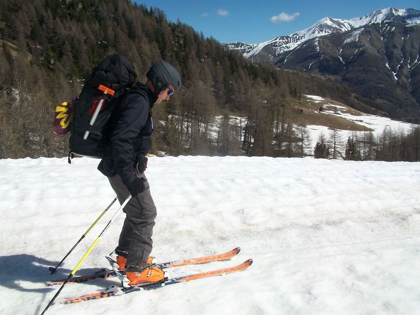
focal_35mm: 34
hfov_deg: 54.0
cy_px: 158
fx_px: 413
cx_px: 210
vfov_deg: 41.8
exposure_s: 1/1000
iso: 80
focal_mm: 5.7
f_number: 5.5
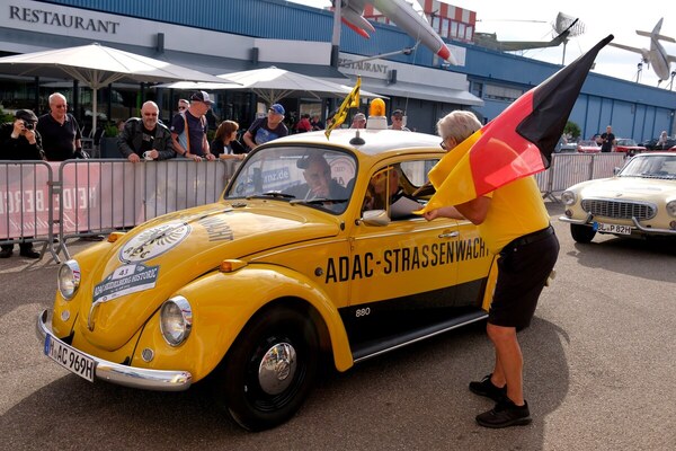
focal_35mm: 35
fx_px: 657
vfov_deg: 37.9
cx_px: 338
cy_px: 226
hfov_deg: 54.4
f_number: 5.6
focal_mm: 23.3
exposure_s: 1/420
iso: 200
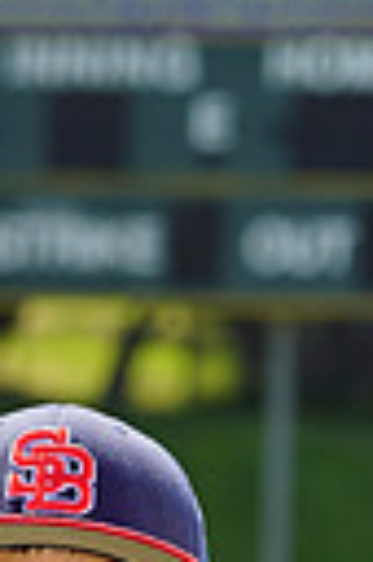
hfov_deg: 2.0
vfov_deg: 3.1
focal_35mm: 670
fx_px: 10440
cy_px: 1137
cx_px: -230
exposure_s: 1/250
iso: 100
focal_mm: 148
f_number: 8
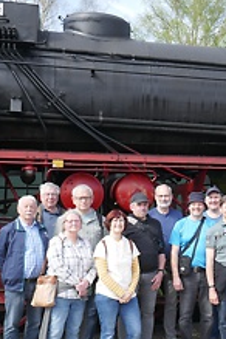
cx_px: 224
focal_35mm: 57
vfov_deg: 35.0
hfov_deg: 22.9
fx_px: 537
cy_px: 187
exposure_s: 1/500
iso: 125
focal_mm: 9.1
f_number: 2.8
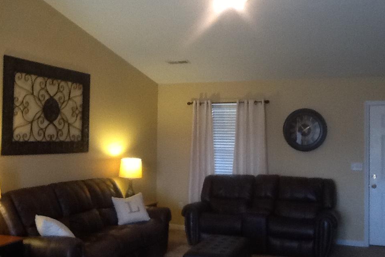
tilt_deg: +1.1
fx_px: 492
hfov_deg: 42.7
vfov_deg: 29.3
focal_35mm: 46
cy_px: 125
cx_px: 192
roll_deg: -1.4
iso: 160
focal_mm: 2.03
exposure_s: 1/33
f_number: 2.4
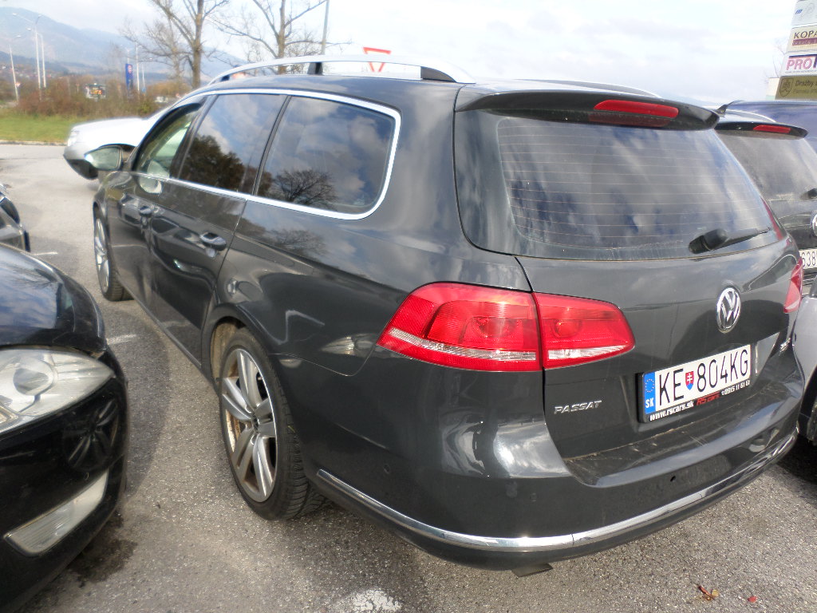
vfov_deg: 54.9
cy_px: 306
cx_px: 408
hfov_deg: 69.4
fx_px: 590
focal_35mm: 25
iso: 80
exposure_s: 1/350
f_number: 2.5
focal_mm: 4.5
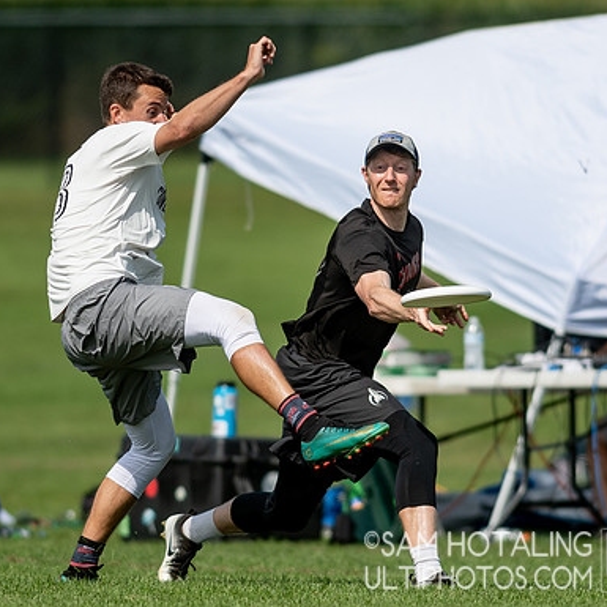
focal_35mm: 789
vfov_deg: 2.2
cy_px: 326
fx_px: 15653
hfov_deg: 2.2
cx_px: 320
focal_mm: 300
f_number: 2.8
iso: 100
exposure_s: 1/4000
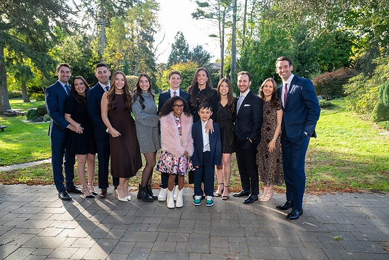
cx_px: 194
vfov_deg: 53.2
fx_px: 259
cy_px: 130
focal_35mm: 24
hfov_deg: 73.7
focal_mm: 24
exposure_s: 1/200
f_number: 4
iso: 500
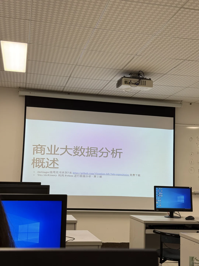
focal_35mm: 48
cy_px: 133
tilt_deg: +7.5
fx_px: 368
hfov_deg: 30.3
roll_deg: -2.7
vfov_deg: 39.7
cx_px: 100
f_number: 1.78
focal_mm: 6.76
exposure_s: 1/115
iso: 64
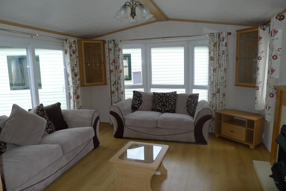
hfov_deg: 73.7
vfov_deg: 53.2
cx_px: 143
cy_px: 96
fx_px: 191
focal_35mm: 24
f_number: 2.8
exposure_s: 1/320
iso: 100
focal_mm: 5.1
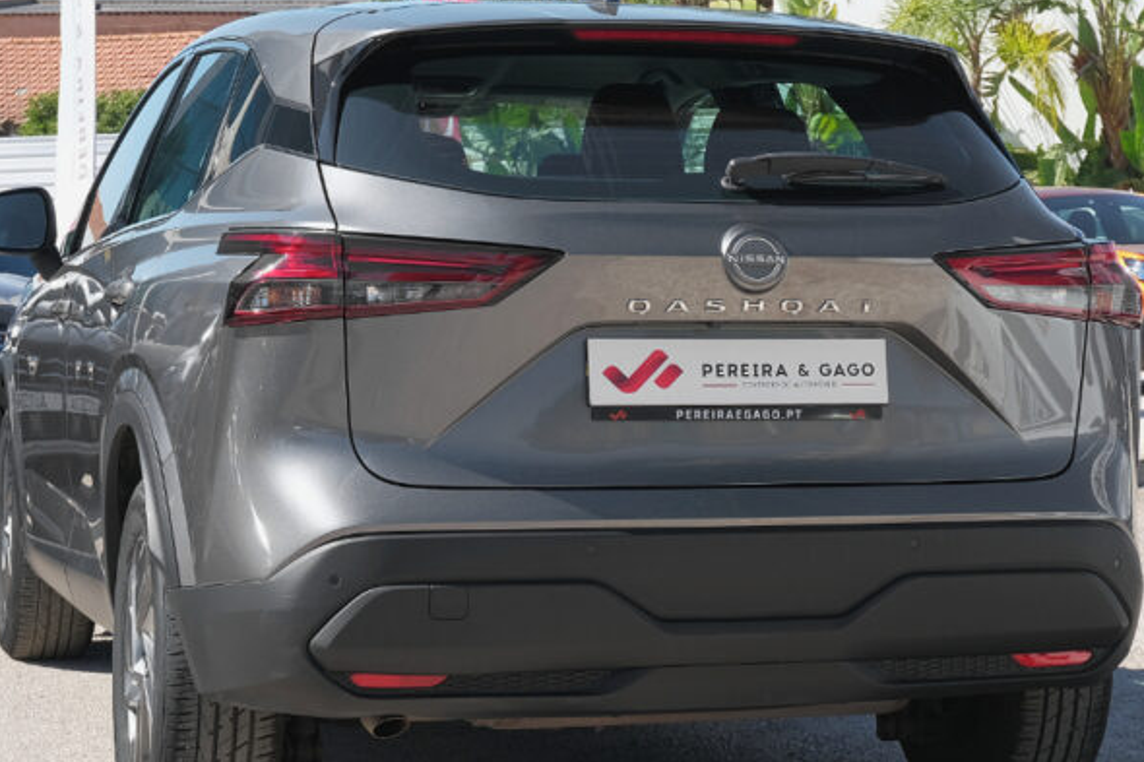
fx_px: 2923
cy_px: 402
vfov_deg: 14.9
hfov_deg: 22.1
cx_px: 601
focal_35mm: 92
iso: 160
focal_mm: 35.3
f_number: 8
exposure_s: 1/200
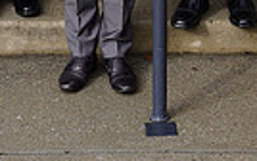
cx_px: 121
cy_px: -198
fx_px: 1023
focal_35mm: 146
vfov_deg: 8.4
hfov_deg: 14.3
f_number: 8
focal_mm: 33
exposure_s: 1/200
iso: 100
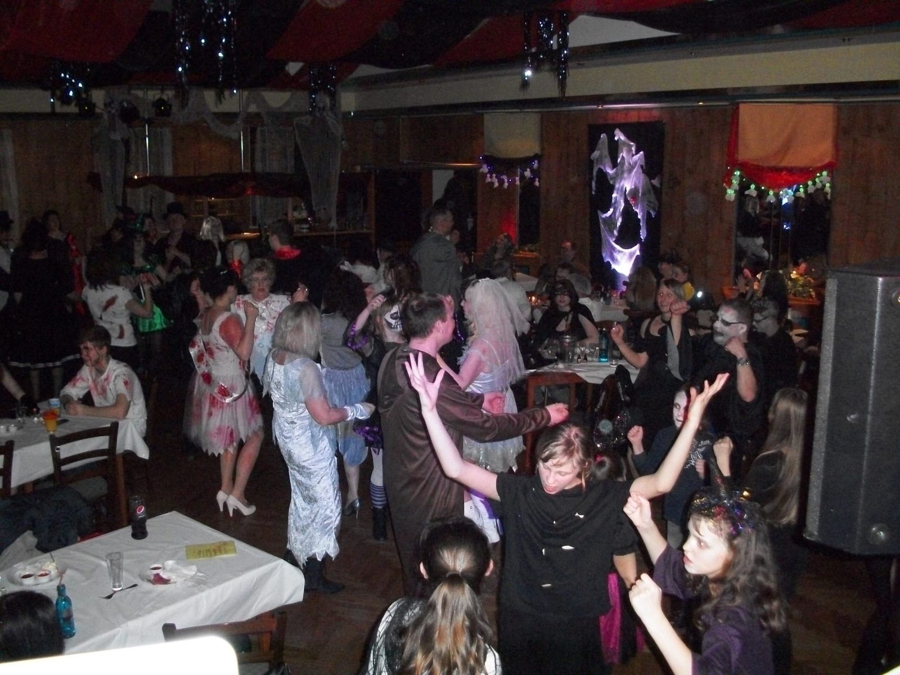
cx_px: 450
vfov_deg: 40.7
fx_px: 910
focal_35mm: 35
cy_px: 338
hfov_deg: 52.6
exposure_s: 1/125
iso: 640
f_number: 3.1
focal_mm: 6.3
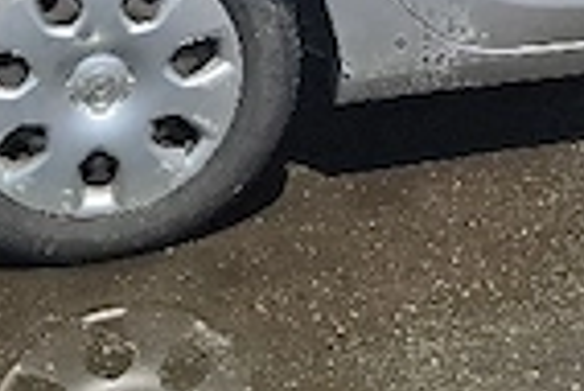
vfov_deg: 12.3
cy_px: -346
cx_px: 580
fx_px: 1640
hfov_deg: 19.6
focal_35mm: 101
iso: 50
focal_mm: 5.54
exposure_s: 1/5000
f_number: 1.8
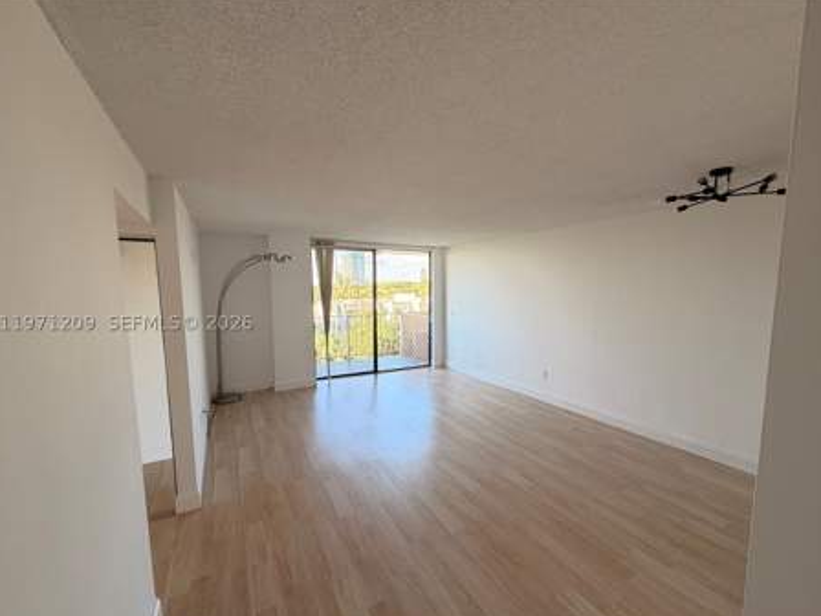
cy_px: 323
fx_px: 356
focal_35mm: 15
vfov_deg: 81.7
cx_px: 421
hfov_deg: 98.1
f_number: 2.2
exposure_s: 1/121
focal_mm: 2.22
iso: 100
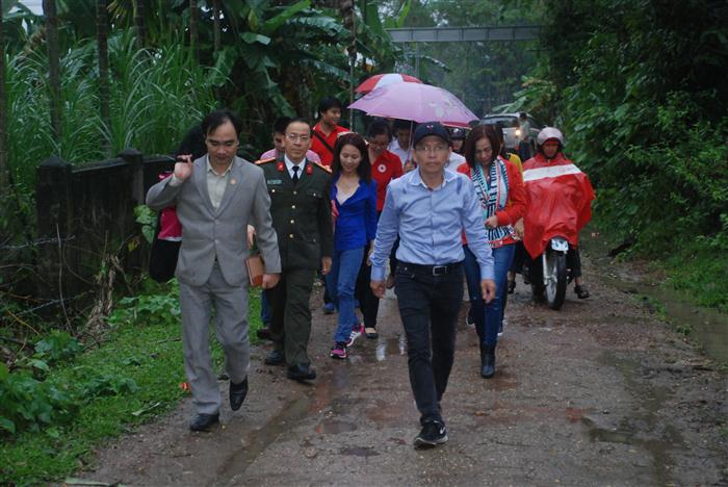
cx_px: 364
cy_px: 244
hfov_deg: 26.0
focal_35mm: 78
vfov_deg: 17.5
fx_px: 1579
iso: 1000
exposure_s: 1/60
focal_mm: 52
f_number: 5
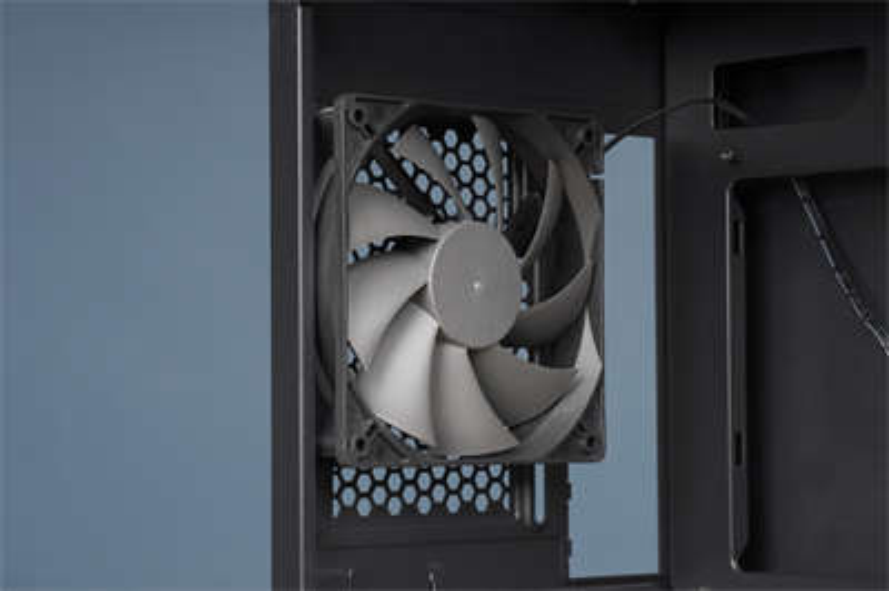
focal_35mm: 112
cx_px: 444
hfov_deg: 18.2
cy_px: 296
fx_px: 2776
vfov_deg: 12.2
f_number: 11
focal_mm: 75
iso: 200
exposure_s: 1/160
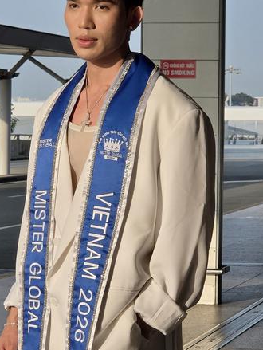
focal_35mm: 134
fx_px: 1355
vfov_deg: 14.7
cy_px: 173
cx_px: 106
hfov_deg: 11.1
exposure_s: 1/744
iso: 25
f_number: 2.4
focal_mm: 7
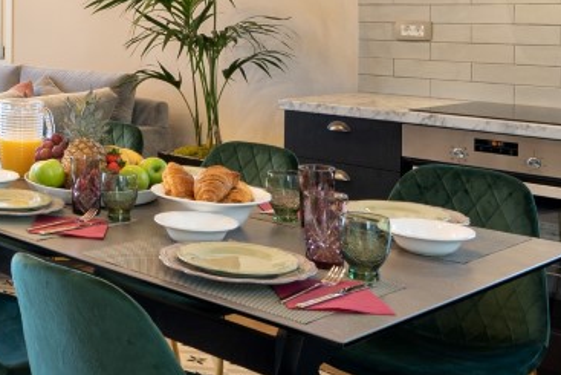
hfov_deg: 31.7
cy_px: 3
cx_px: -104
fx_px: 826
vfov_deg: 24.4
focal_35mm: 53
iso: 100
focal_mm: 12
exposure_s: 1/250
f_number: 8
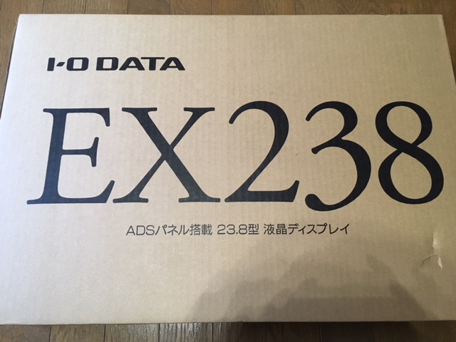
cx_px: 228
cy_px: 171
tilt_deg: -73.7
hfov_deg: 61.7
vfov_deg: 48.2
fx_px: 382
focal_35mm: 29
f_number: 2.2
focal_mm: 4.15
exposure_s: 1/30
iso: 160
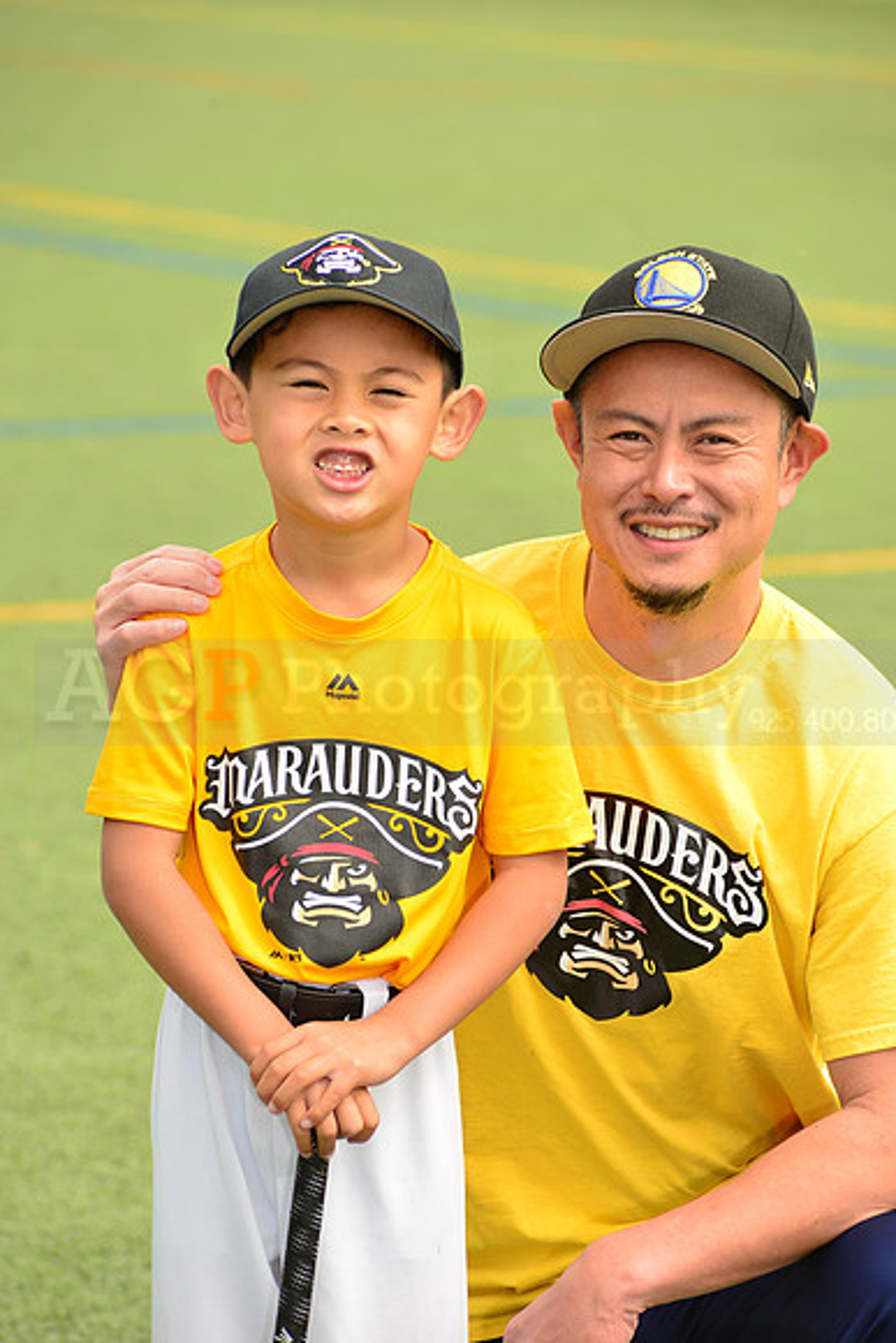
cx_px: 448
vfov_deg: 10.3
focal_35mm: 200
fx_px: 7462
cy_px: 672
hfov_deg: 6.9
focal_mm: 200
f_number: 9
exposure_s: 1/250
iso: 200
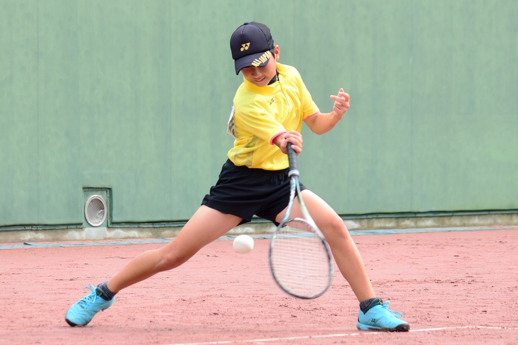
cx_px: 259
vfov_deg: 8.3
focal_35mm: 165
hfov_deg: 12.5
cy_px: 172
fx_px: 2373
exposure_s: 1/1250
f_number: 4.8
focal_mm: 110
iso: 400
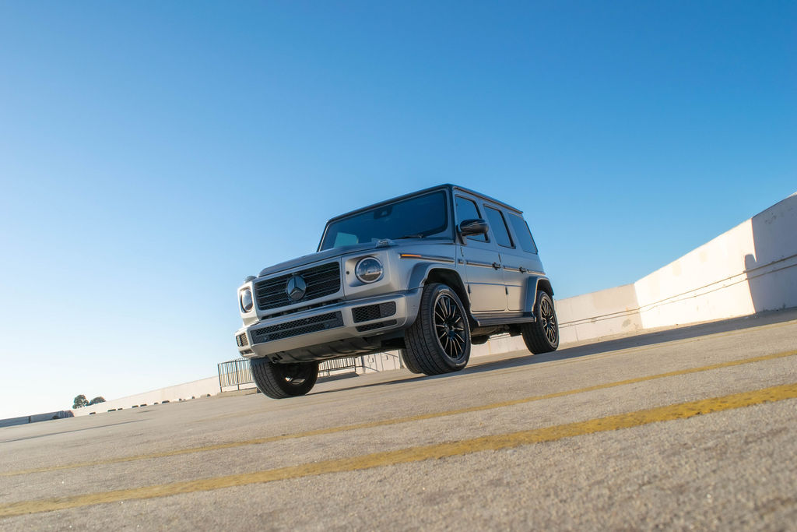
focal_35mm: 30
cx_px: 398
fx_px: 664
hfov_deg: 61.9
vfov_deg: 43.6
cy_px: 266
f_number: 11
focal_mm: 20
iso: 250
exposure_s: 1/500
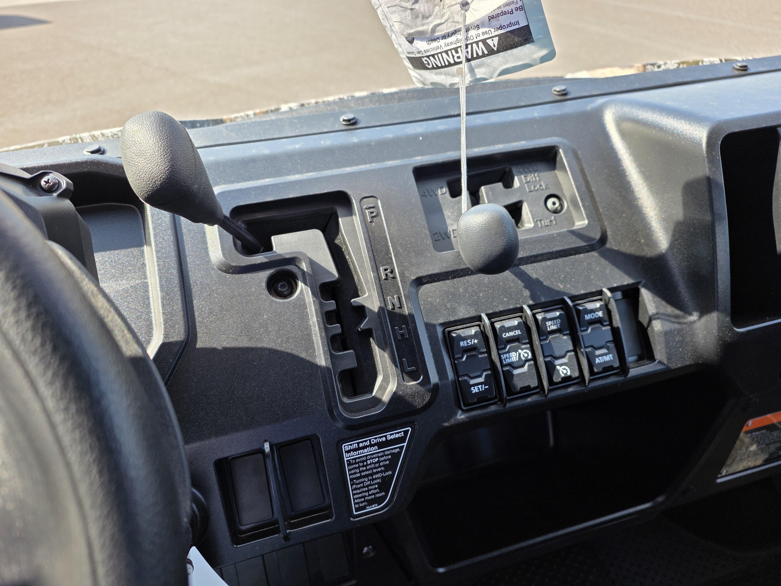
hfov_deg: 73.9
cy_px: 293
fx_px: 519
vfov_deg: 58.9
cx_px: 390
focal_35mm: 23
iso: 32
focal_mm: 6.3
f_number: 1.7
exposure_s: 1/359
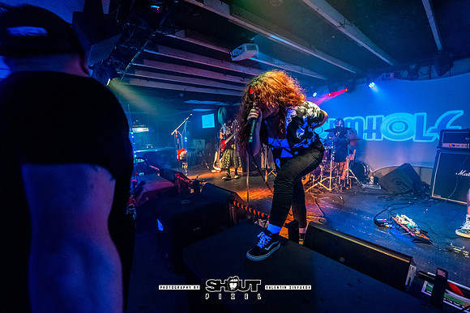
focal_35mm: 14
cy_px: 156
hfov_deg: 104.2
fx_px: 183
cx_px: 235
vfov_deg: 81.2
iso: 4000
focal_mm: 14
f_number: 2.8
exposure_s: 1/80
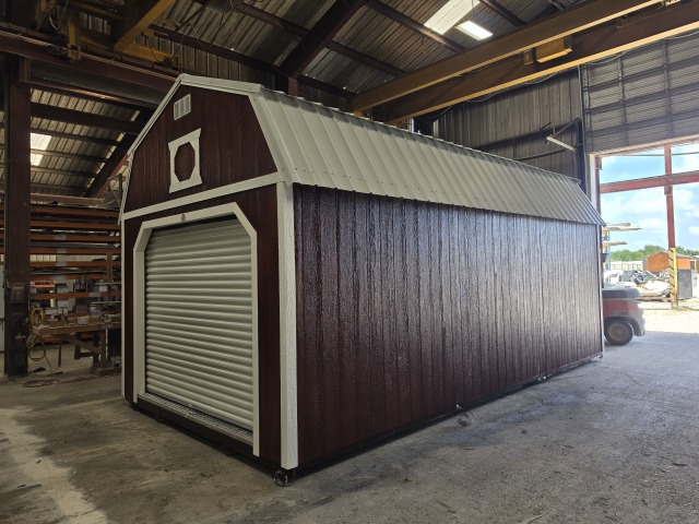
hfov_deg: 73.9
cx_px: 350
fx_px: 464
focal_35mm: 23
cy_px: 262
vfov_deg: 58.9
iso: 32
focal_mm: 6.5
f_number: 1.4
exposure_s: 1/359
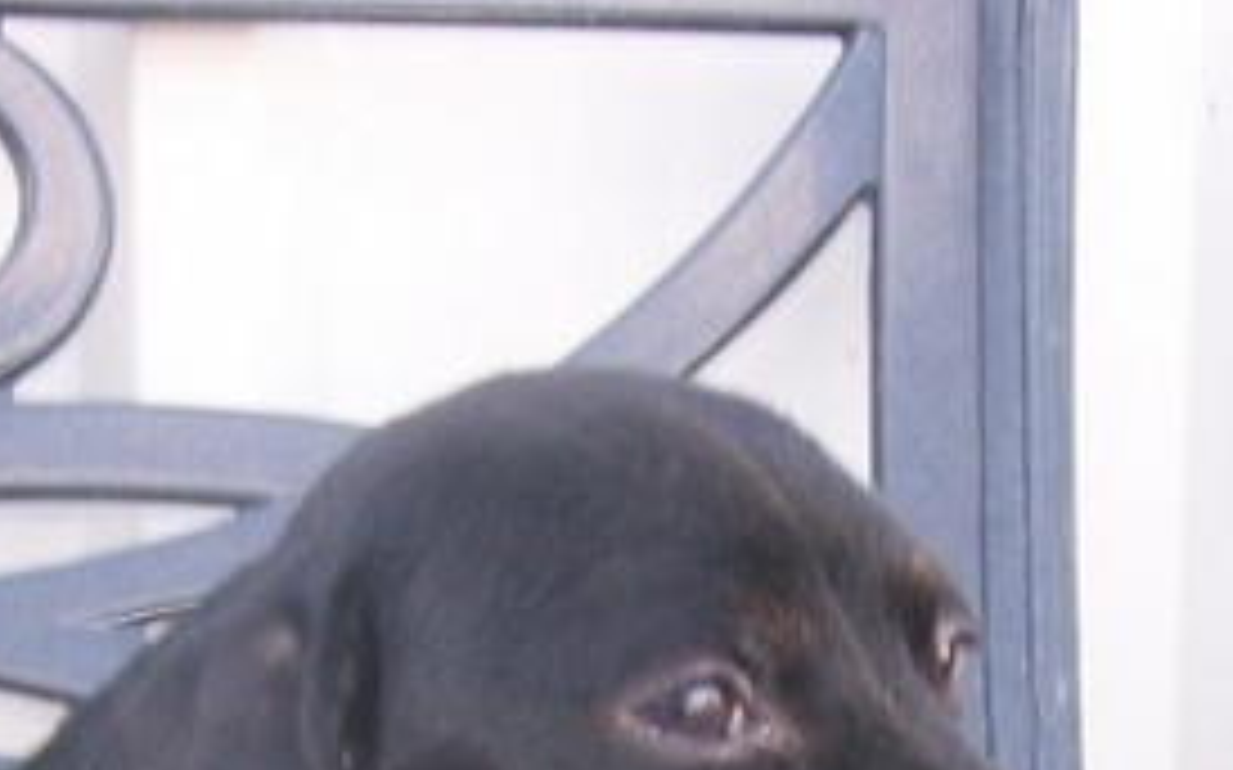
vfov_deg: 11.6
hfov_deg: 19.4
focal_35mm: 107
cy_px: 1256
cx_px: 482
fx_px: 3594
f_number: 2.7
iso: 80
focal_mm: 6
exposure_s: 1/87
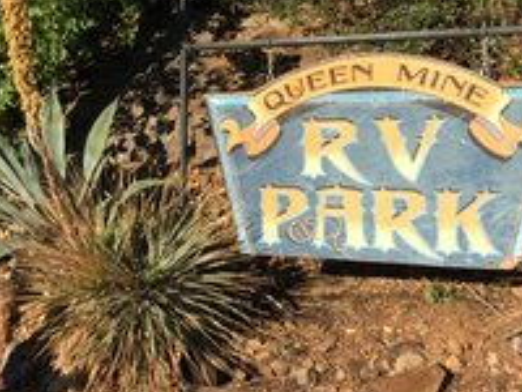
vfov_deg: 25.1
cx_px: 164
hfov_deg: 32.9
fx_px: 875
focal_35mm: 58
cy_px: 123
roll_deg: -1.0
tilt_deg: +6.7
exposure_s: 1/864
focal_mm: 4.15
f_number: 2.2
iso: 25
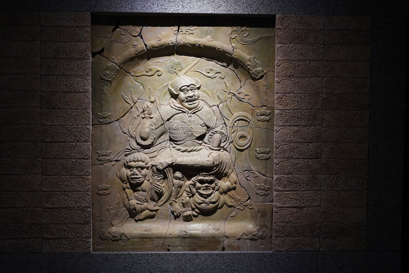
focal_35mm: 42
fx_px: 477
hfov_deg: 46.4
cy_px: 136
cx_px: 204
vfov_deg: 31.9
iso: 6400
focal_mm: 42
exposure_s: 1/125
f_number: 8
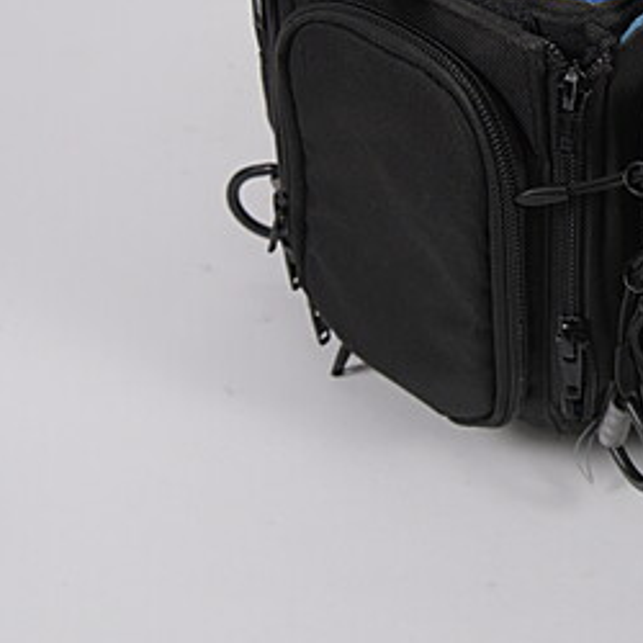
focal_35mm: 103
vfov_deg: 16.7
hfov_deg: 16.5
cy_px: 82
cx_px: 680
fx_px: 2165
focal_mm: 46
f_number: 8
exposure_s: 1/400
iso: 800
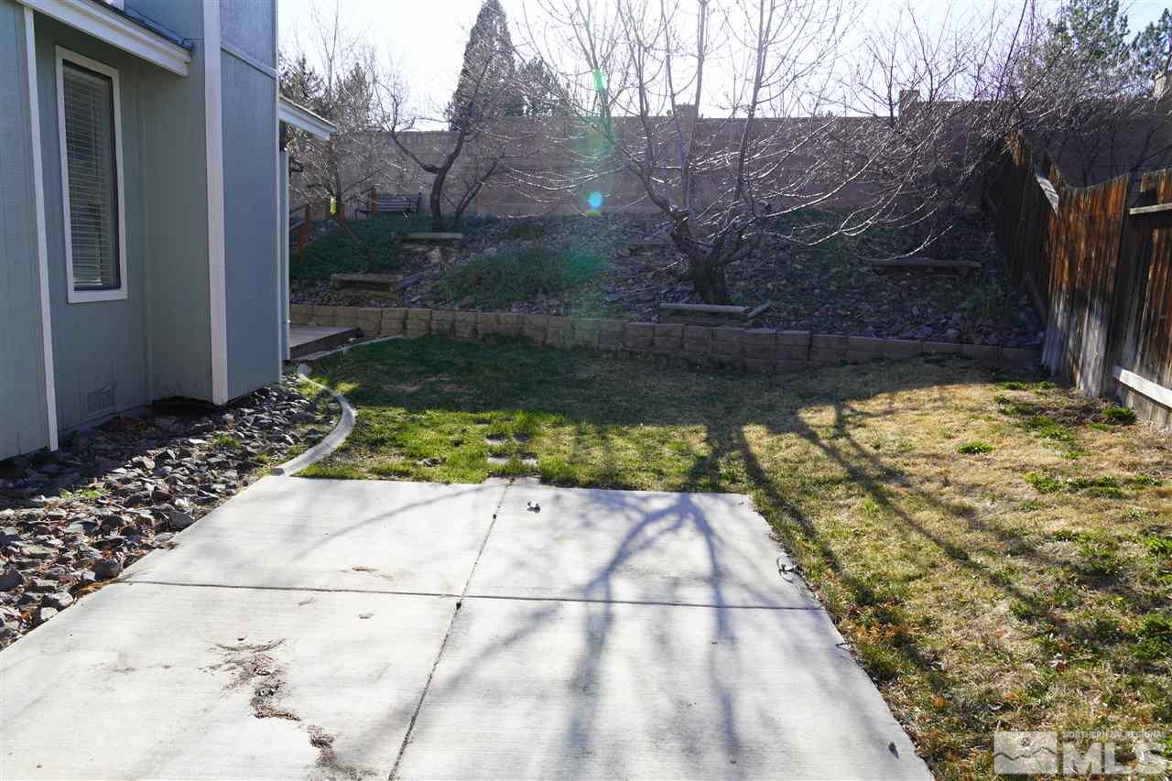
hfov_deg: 67.4
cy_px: 390
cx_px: 586
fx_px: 879
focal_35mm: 27
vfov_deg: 47.9
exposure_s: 1/100
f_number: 7.1
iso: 100
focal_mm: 18
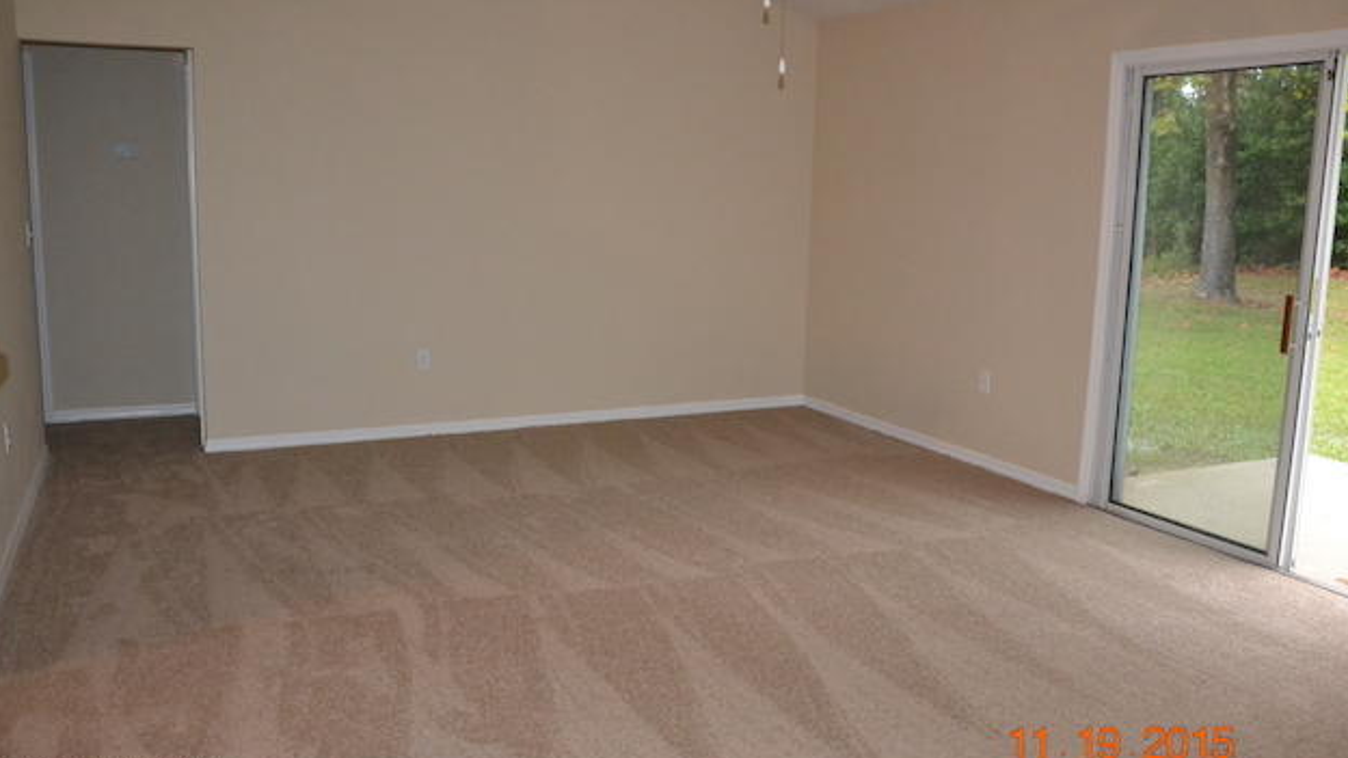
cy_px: 353
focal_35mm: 29
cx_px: 674
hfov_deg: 66.1
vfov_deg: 40.2
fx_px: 1037
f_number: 3.5
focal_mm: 18
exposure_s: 1/60
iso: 3200
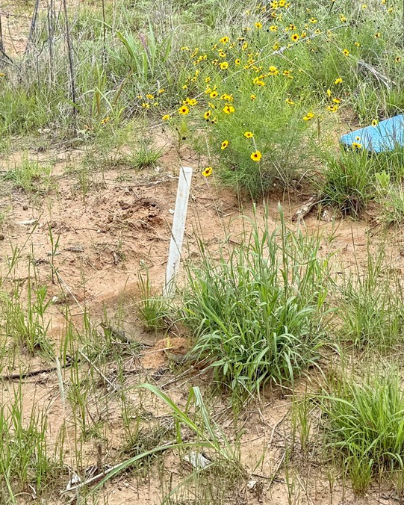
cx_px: 355
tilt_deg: -7.4
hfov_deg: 21.1
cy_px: 9
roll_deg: -1.1
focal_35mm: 71
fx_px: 1061
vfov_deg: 25.5
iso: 80
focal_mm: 6.76
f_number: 1.78
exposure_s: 1/1091
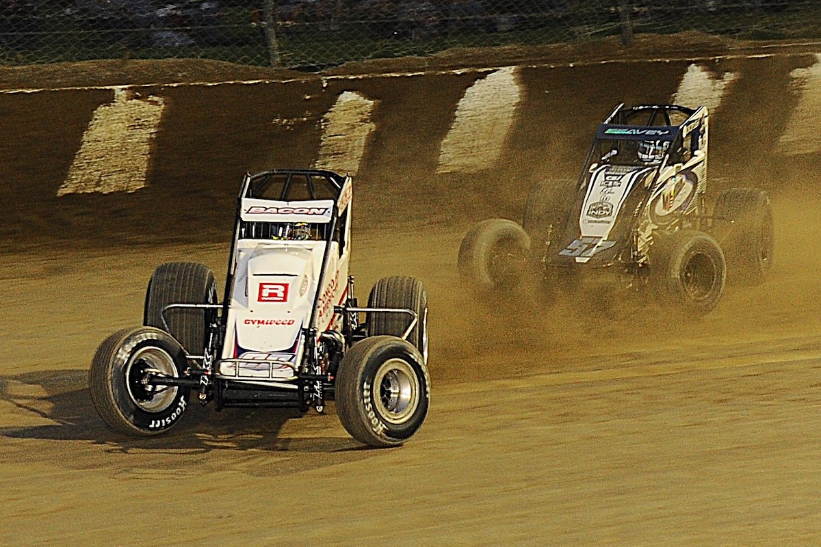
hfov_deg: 31.0
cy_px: 274
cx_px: 410
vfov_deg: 20.9
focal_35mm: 65
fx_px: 1482
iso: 1600
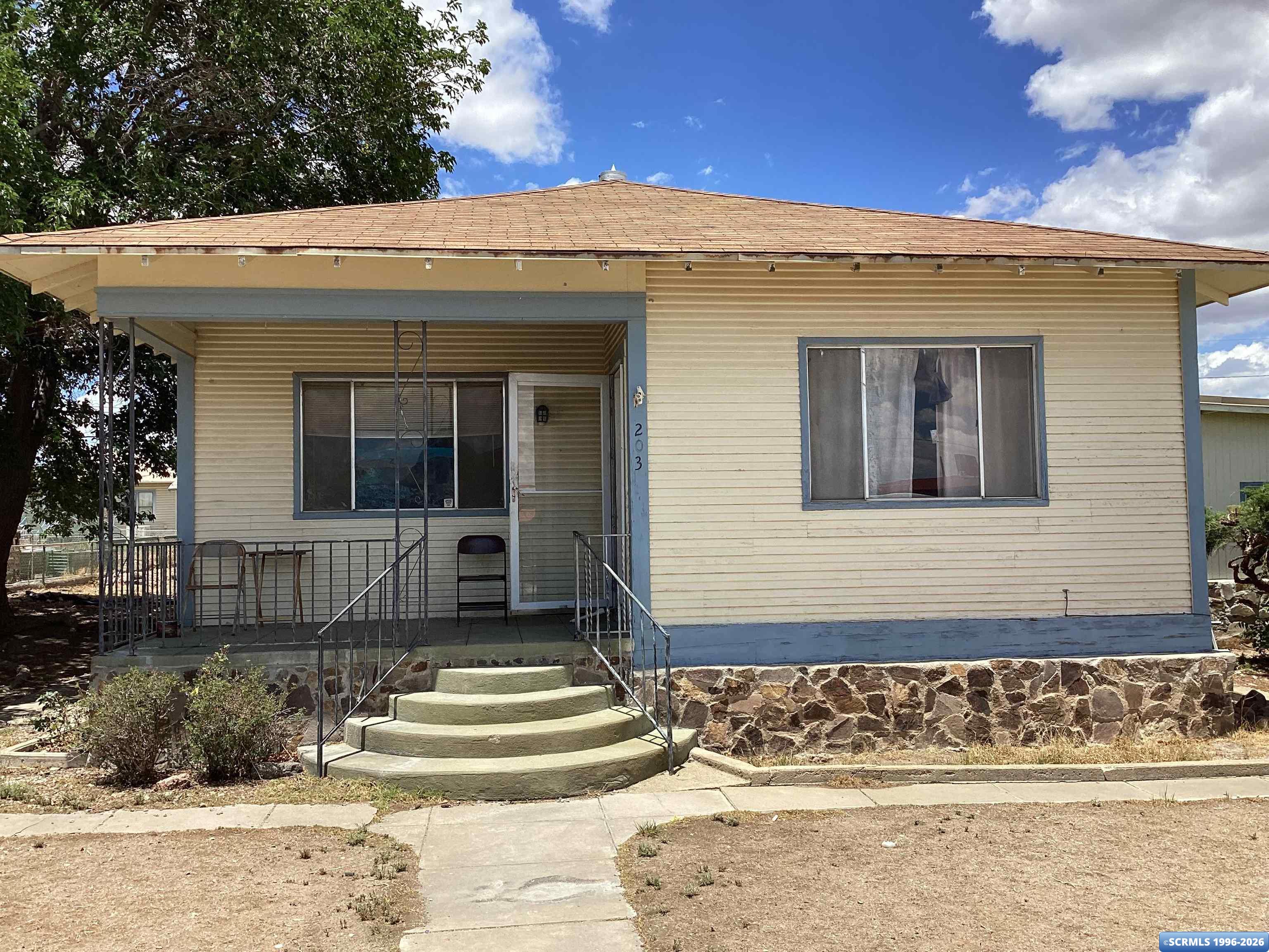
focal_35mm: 31
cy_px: 476
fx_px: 1136
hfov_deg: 58.4
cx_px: 634
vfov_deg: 45.4
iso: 25
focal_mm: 3.3
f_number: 2.4
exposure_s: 1/1235
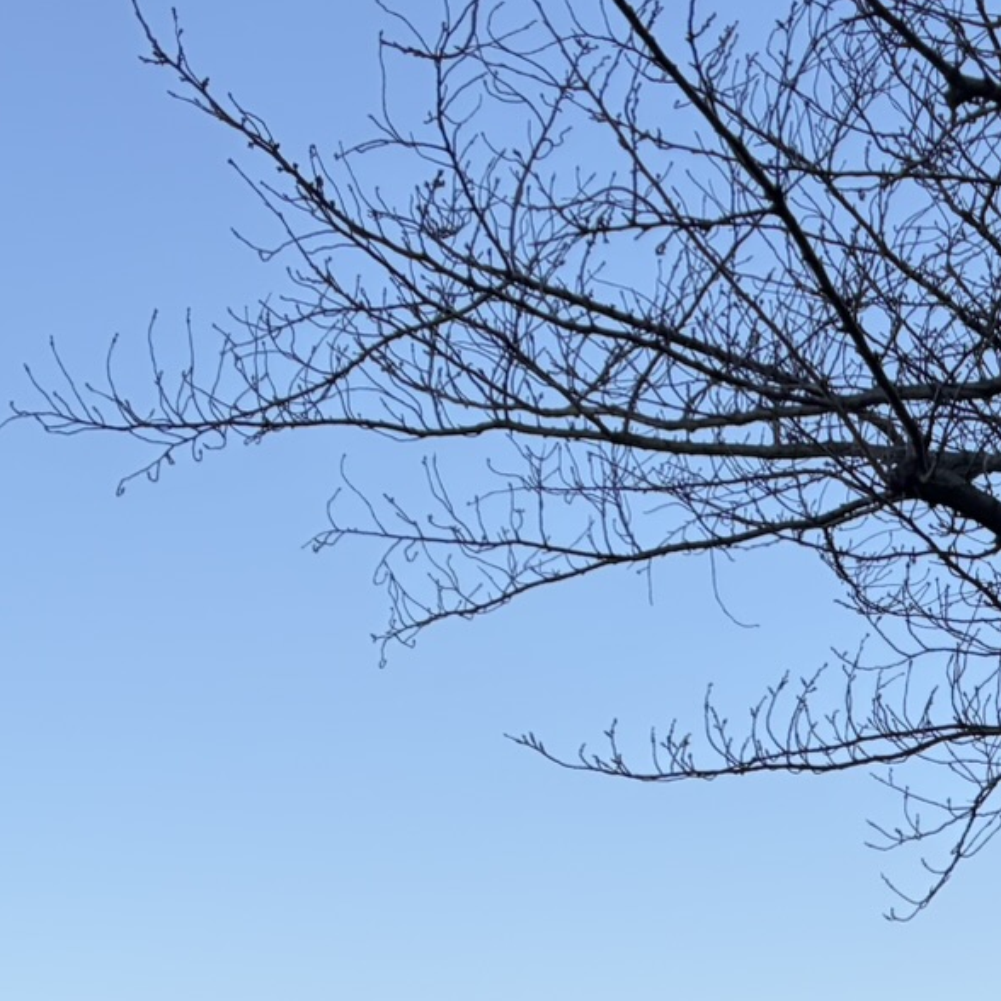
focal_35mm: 80
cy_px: 1273
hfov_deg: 20.6
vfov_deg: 20.0
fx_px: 2617
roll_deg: +1.0
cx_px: 1101
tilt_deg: +5.7
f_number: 1.6
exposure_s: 1/2012
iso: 50
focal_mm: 5.96
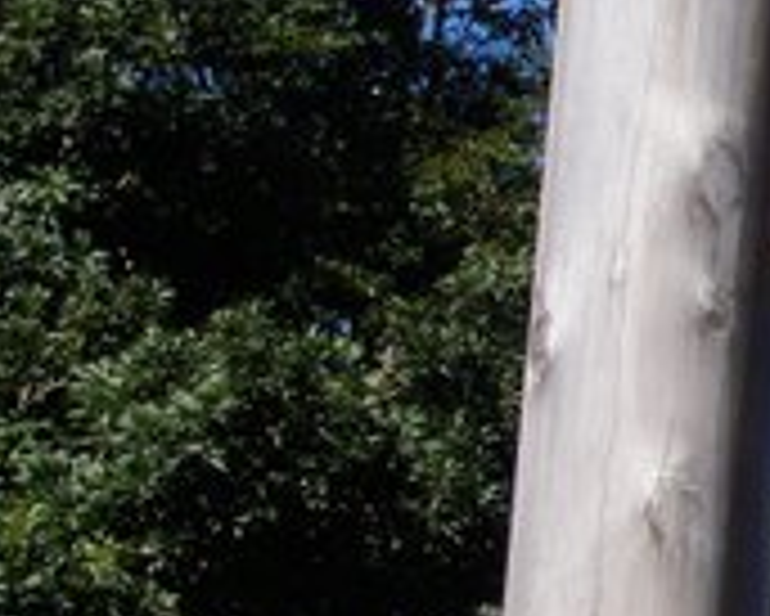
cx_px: 1729
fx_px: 6236
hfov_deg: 6.8
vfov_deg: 5.7
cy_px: 360
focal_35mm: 273
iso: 200
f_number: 13
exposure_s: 1/250
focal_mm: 37
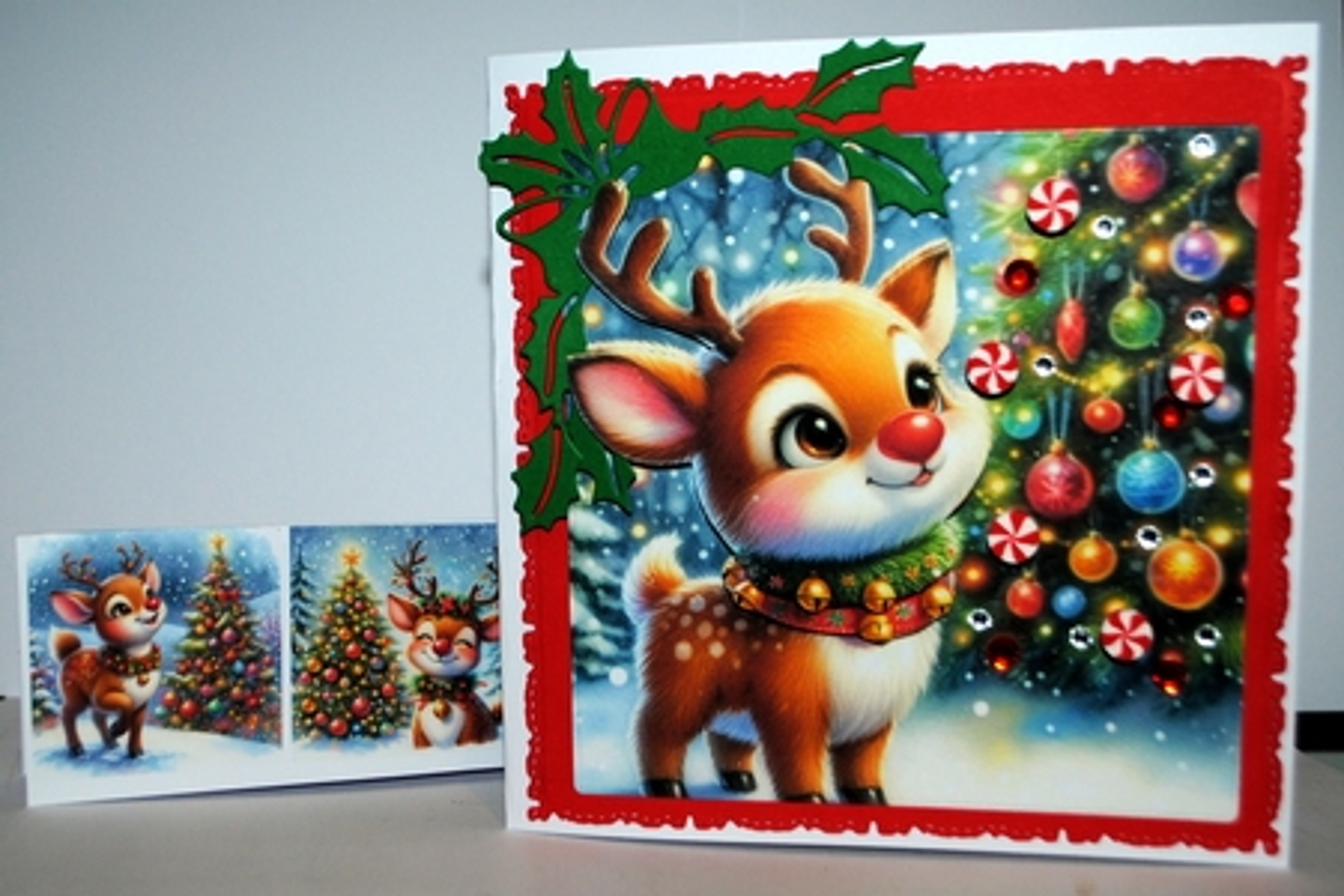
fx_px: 1344
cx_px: 672
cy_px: 448
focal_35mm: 36
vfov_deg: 36.9
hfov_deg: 53.1
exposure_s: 1/60
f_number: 4
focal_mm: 24
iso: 125
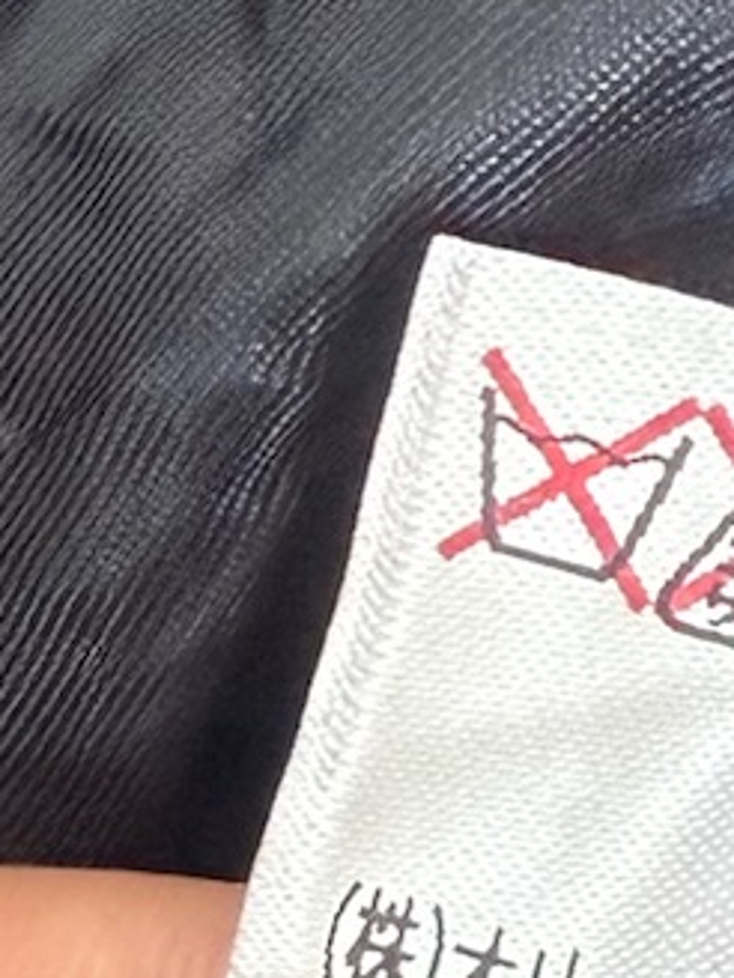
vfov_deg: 13.0
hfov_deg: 9.7
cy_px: 1014
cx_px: 1023
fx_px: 4241
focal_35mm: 150
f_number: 2.2
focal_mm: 2.22
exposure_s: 1/60
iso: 400
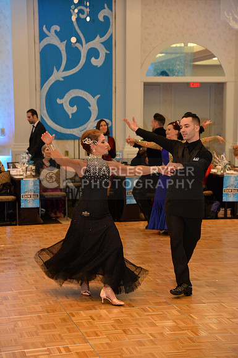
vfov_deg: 24.8
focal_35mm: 82
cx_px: 119
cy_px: 179
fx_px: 816
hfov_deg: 16.6
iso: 3200
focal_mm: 82
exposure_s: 1/250
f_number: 5
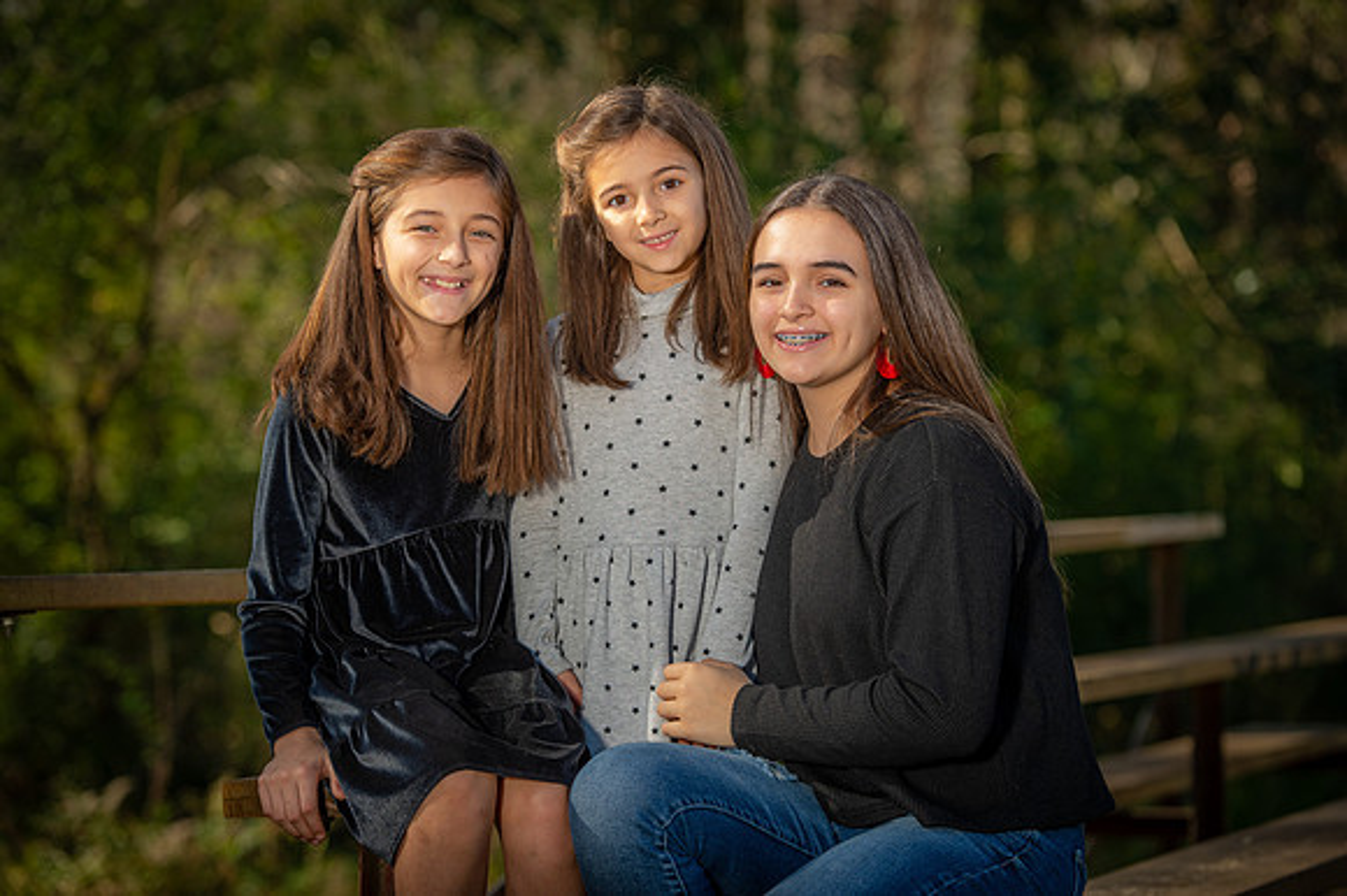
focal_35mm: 120
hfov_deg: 17.1
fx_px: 4487
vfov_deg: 11.4
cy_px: 448
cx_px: 674
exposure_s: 1/250
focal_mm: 120
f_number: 3.5
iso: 50
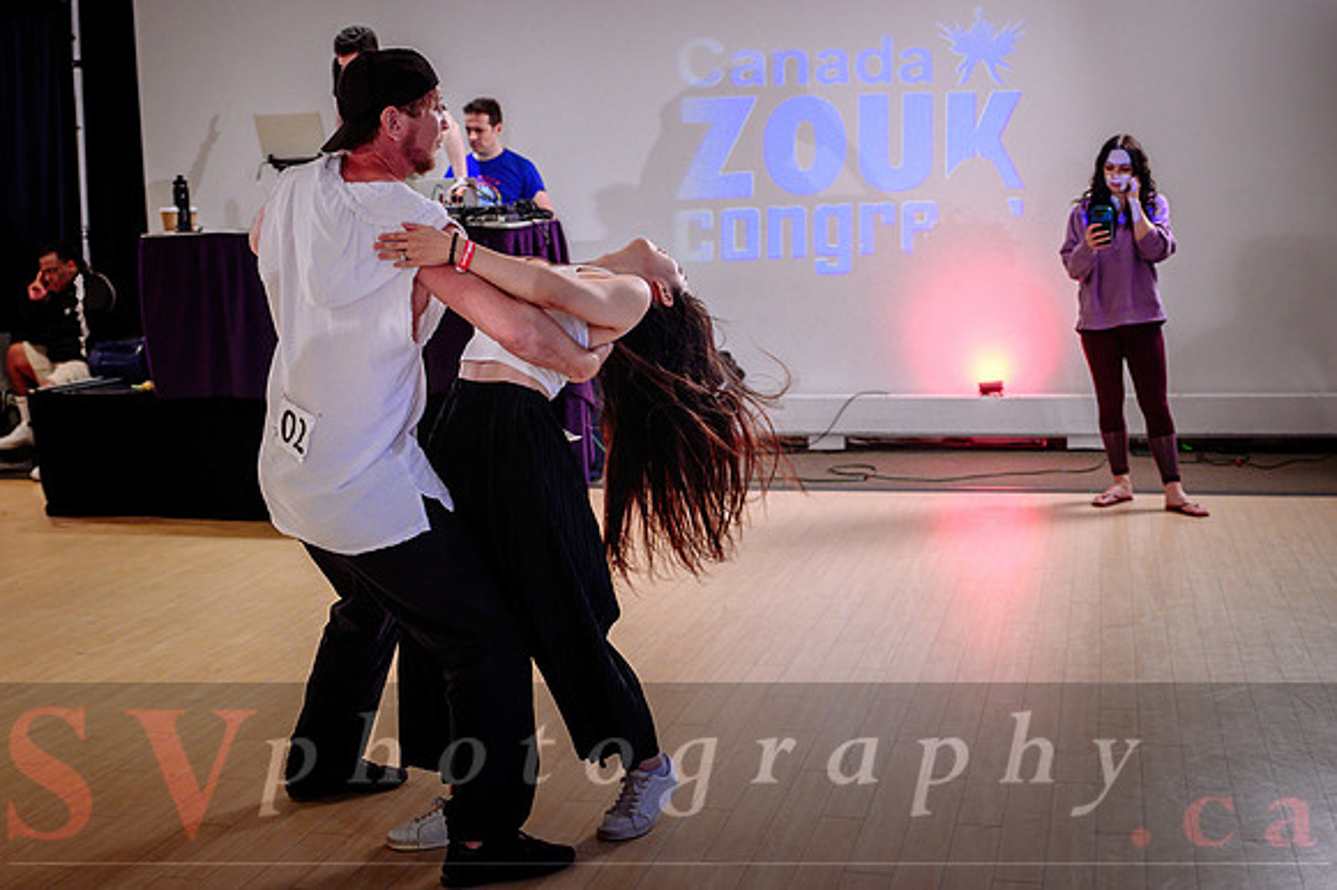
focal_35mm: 42
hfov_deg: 46.4
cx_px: 668
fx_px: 1559
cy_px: 445
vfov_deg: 31.9
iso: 1250
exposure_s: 1/320
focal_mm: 28
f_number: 2
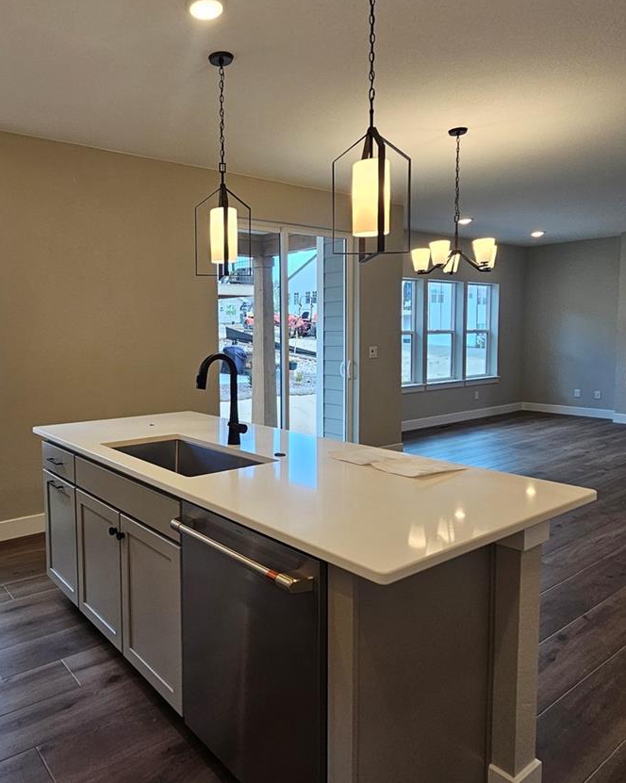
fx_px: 510
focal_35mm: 22
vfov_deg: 75.0
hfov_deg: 61.0
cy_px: 369
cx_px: 191
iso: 80
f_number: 2.2
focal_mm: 2.2
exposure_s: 1/120
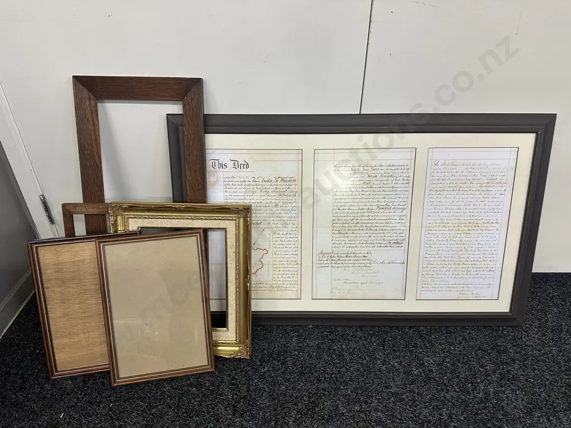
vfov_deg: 56.8
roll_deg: -0.3
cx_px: 286
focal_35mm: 24
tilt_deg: -34.1
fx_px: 396
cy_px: 214
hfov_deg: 71.6
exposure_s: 1/100
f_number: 1.78
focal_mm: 6.86
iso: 200
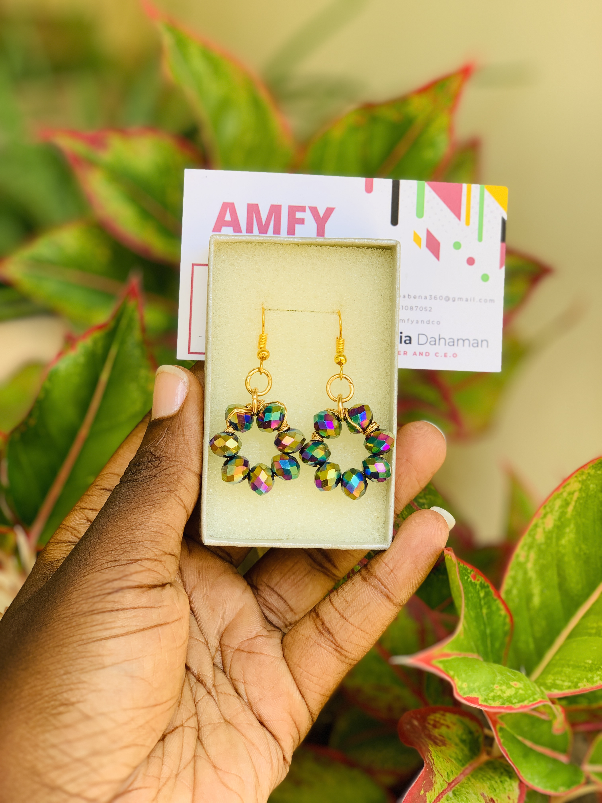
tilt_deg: -25.4
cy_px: 402
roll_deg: -3.2
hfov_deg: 28.0
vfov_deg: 36.8
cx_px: 301
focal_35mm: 52
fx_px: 1206
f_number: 2.4
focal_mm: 6
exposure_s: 1/131
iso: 16
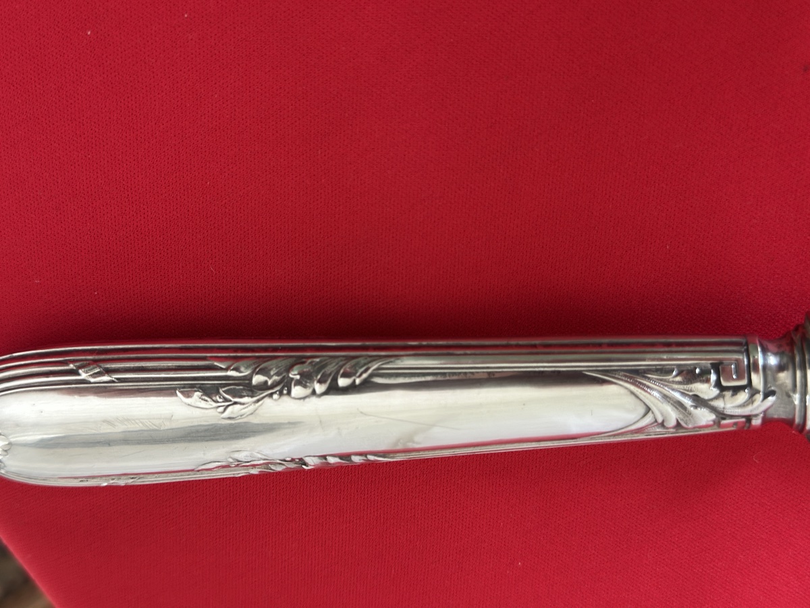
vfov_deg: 30.3
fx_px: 1123
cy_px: 304
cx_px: 405
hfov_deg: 39.7
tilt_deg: -66.4
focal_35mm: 48
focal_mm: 6.86
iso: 125
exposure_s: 1/60
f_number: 1.78
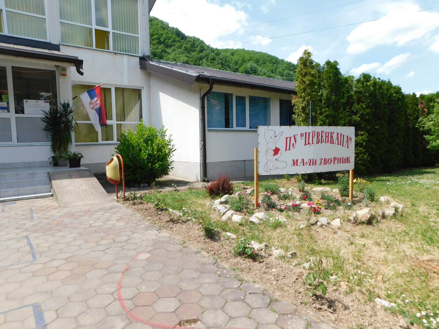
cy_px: 164
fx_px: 292
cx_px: 220
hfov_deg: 73.9
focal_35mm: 23
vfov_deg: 58.9
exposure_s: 1/1250
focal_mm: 4
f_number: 3
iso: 125
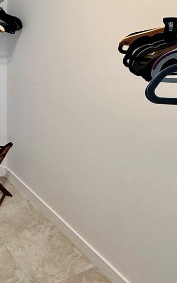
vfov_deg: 45.9
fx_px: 316
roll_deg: +0.1
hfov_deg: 28.0
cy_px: 60
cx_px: -25
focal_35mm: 41
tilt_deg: -9.3
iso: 320
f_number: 2.2
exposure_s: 1/120
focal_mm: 2.22
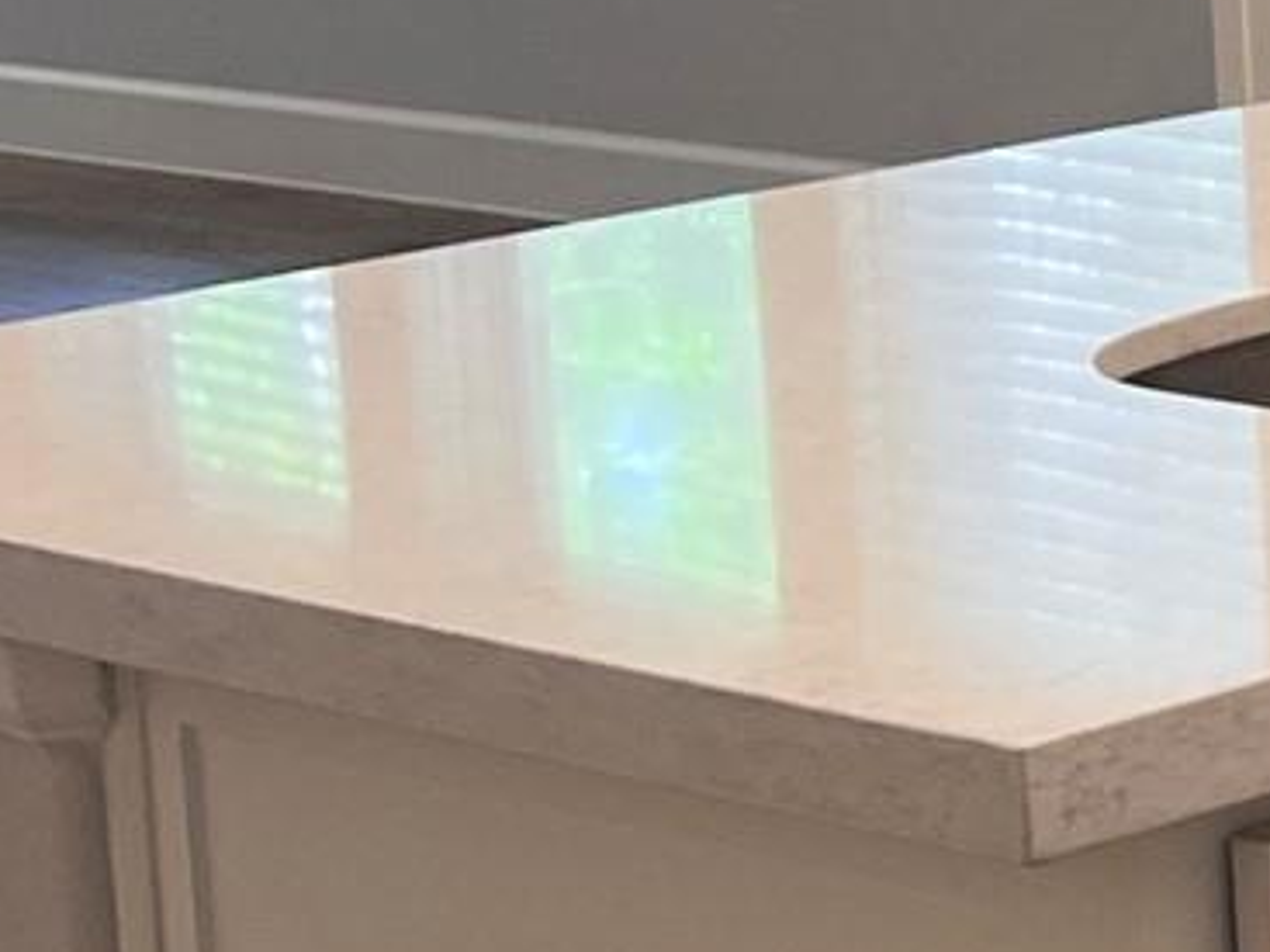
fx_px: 5318
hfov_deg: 11.5
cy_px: 0
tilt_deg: -7.9
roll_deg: +0.5
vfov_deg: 10.1
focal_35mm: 145
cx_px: 2931
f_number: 1.5
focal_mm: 5.7
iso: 100
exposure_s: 1/120
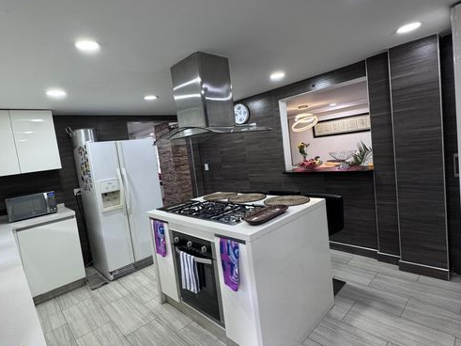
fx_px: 253
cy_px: 172
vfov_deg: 68.7
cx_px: 213
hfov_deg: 84.5
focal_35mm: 19
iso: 200
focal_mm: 2.22
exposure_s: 1/60
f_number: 2.2
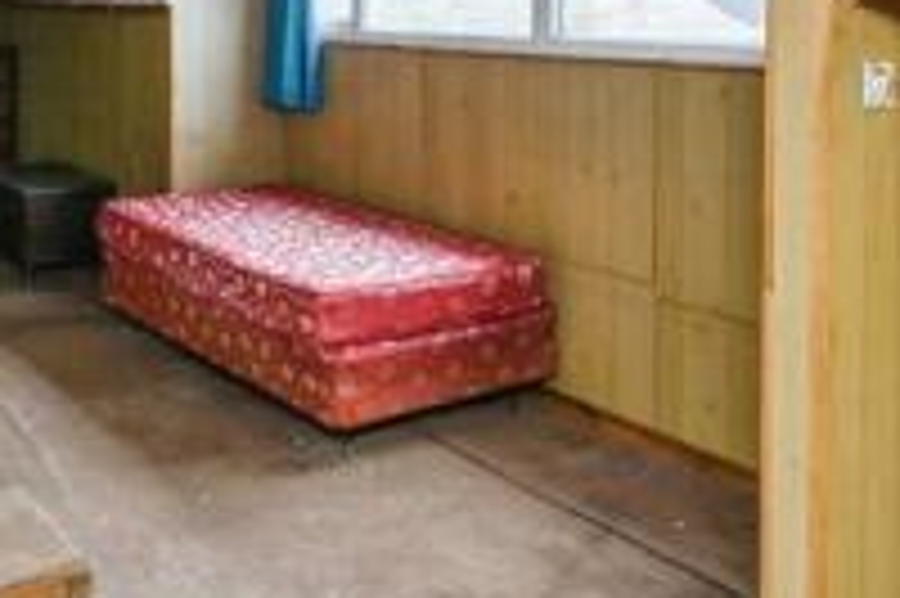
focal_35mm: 46
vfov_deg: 28.1
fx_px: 1149
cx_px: 396
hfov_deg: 42.7
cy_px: 56
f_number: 8
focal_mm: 14
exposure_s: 1/25
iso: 400
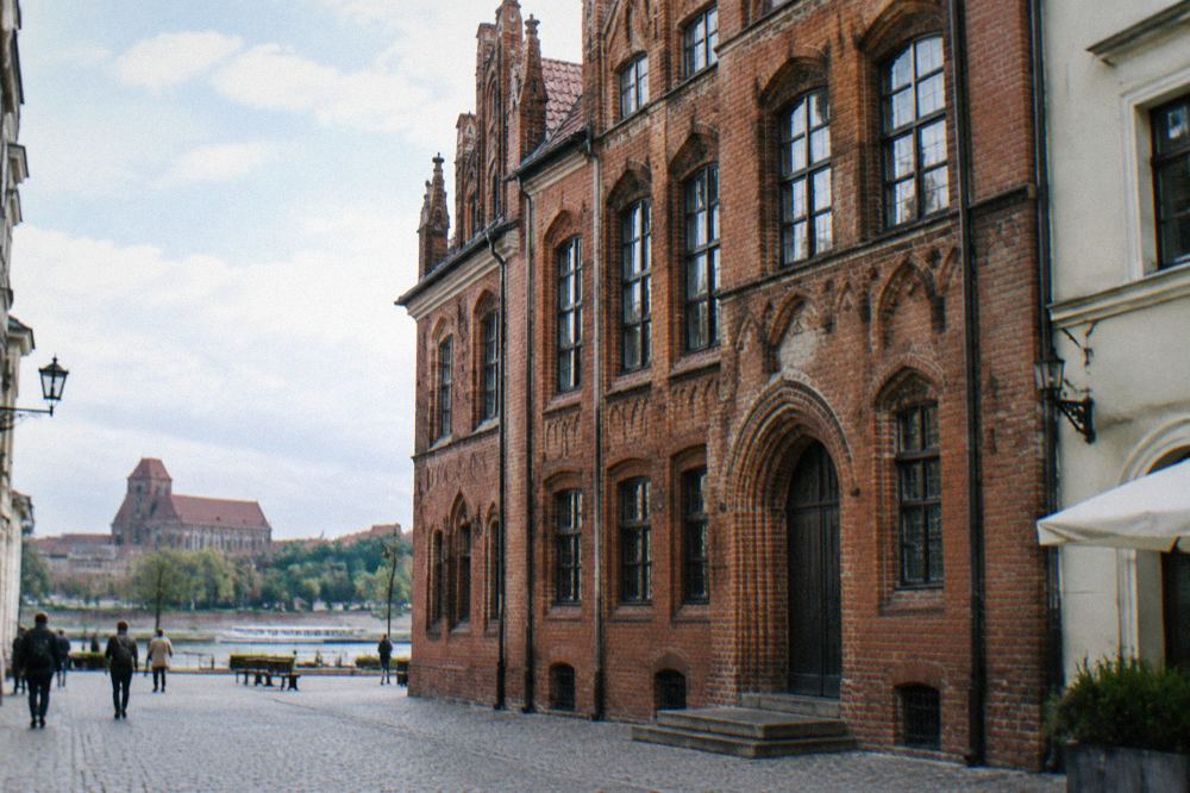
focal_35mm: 49
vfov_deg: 27.5
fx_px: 1619
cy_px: 396
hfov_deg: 40.4
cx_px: 595
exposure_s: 1/320
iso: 400
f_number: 9
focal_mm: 49
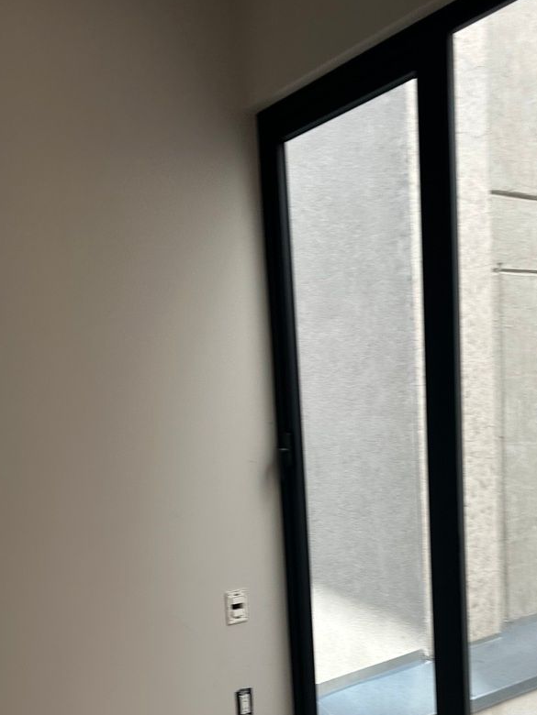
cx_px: 347
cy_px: 516
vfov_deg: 45.5
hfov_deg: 35.7
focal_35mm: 40
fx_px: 827
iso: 40
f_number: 1.5
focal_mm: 5.7
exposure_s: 1/223
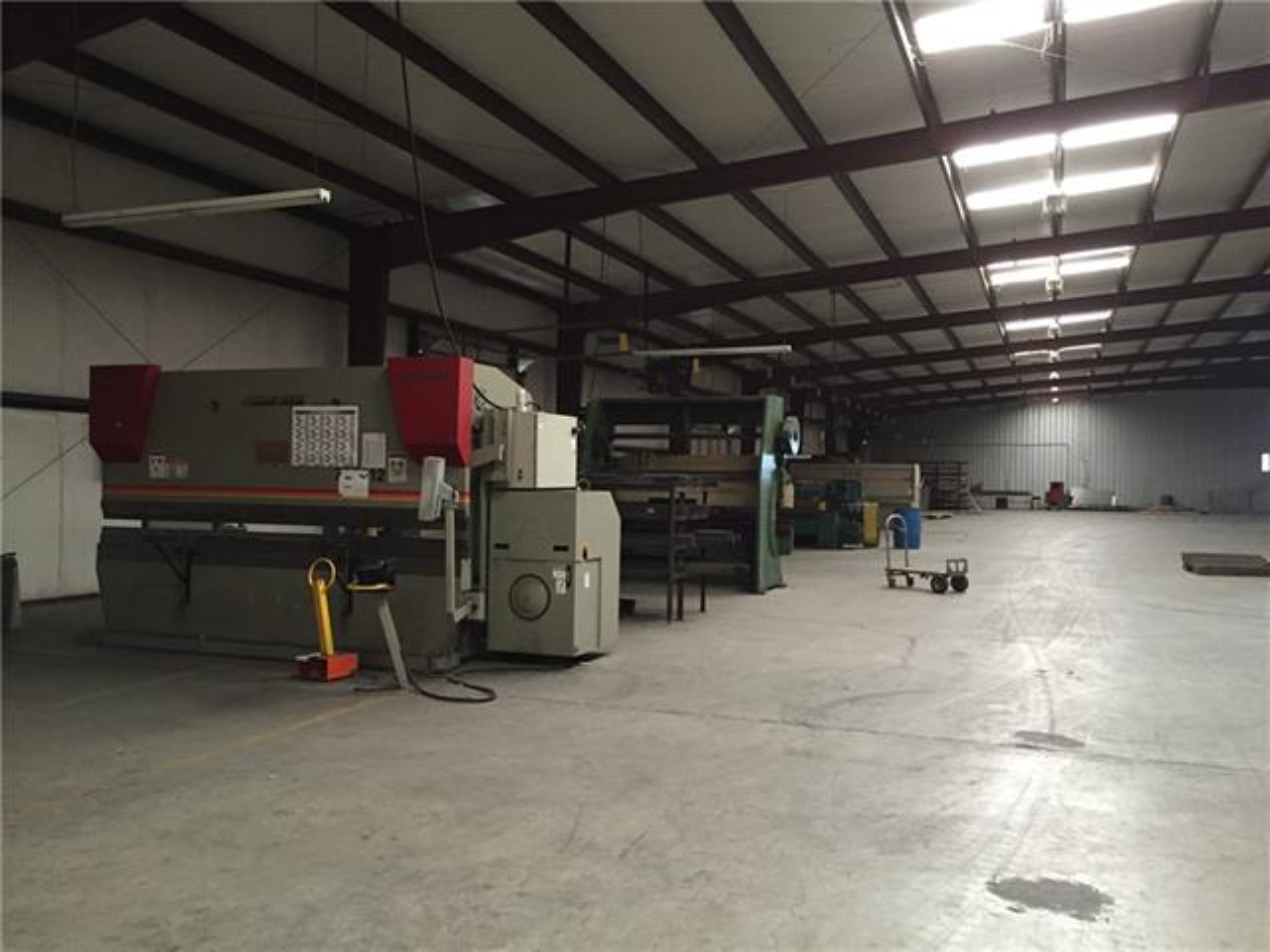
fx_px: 1064
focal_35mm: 29
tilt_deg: -1.6
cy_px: 476
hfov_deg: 61.7
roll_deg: -0.8
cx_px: 635
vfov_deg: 48.2
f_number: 2.2
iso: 200
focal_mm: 4.15
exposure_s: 1/30
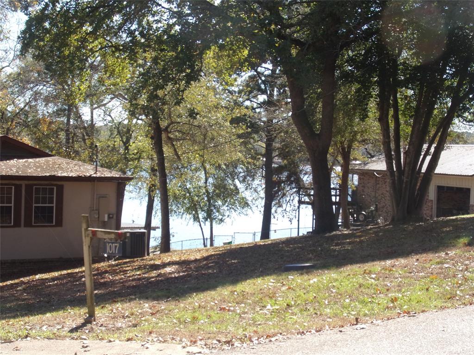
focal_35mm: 64
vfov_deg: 22.9
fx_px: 876
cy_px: 178
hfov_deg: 30.3
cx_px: 237
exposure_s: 1/170
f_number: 4.5
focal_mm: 11.5
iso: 80
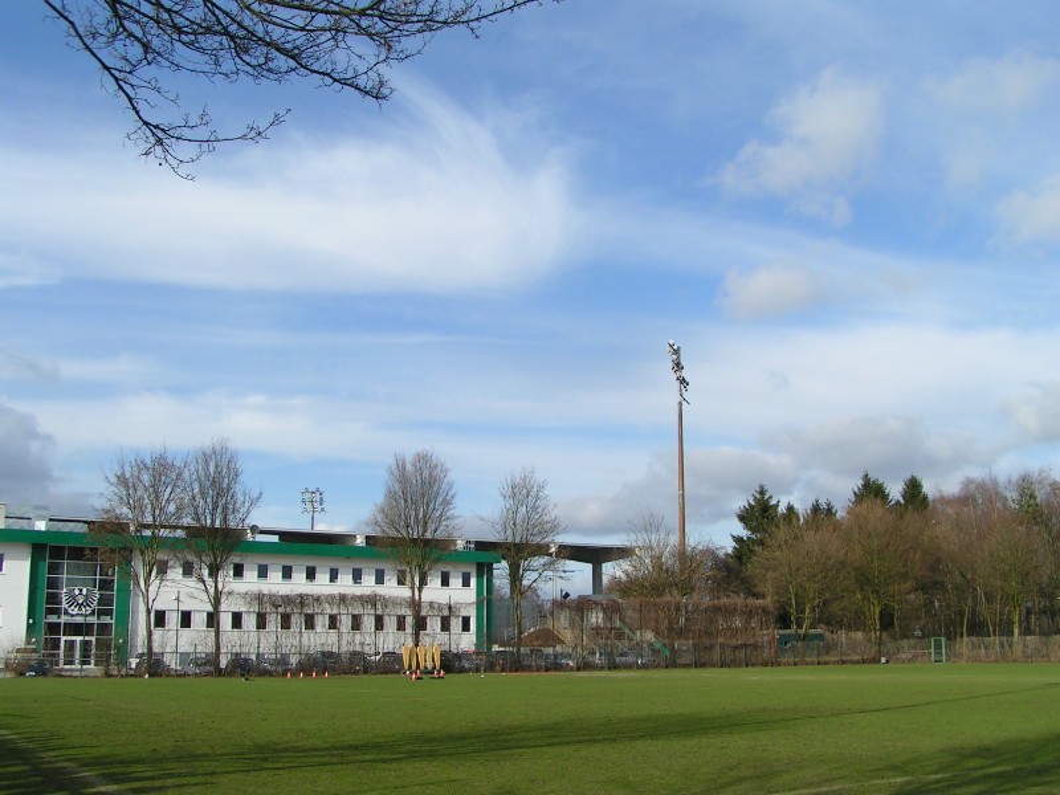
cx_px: 530
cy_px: 398
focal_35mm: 38
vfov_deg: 37.7
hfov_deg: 49.0
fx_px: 1164
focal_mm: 5.8
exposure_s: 1/400
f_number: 5.6
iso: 50
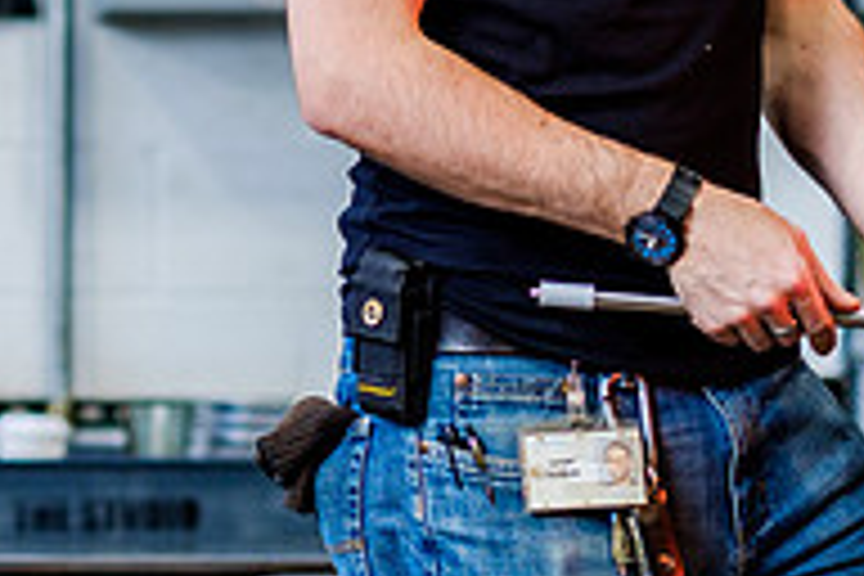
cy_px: 268
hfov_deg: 7.9
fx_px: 6192
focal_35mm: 258
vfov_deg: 5.3
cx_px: -145
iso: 200
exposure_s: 1/125
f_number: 1.8
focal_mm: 56
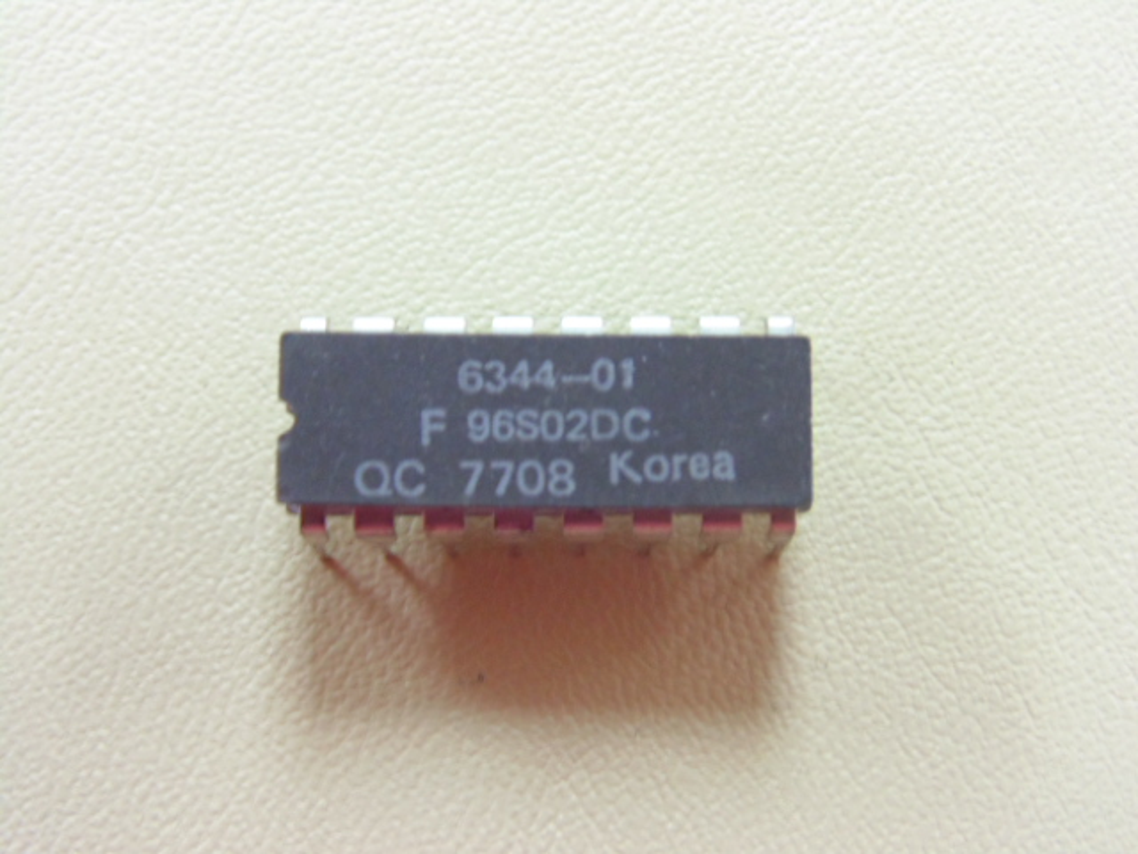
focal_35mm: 65
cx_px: 569
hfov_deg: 29.8
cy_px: 427
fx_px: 2137
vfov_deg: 22.6
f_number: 4.1
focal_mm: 11.7
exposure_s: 1/13
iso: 400
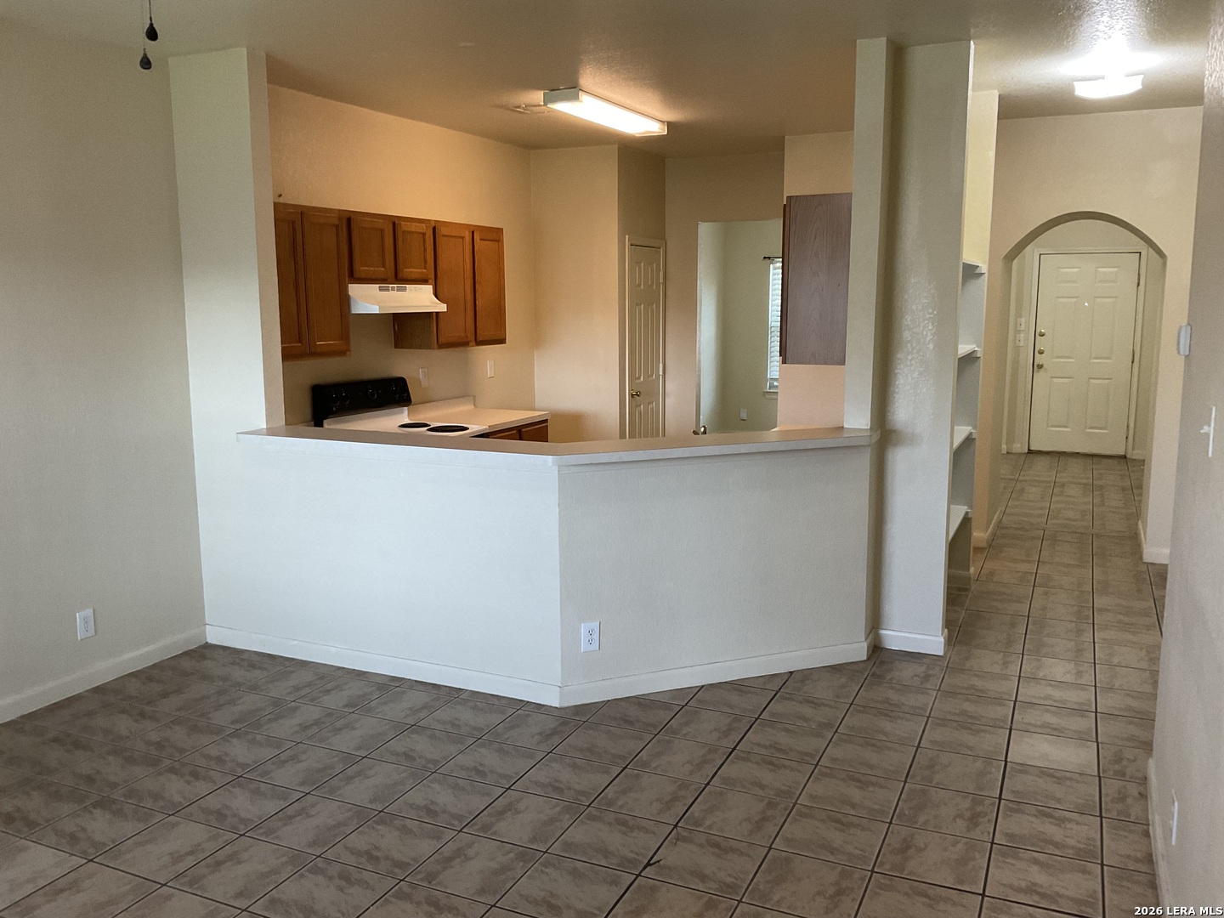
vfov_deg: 48.2
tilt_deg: -7.7
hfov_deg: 61.7
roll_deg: +0.1
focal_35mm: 29
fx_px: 1025
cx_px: 612
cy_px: 459
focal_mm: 3
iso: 100
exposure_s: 1/60
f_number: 1.8
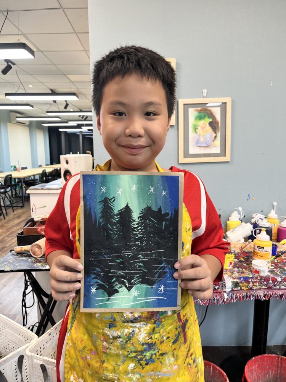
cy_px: 191
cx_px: 143
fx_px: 286
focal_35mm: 26
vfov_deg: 67.3
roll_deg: +1.2
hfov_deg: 53.1
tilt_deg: -9.2
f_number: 1.6
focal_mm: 5.1
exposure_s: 1/100
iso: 100
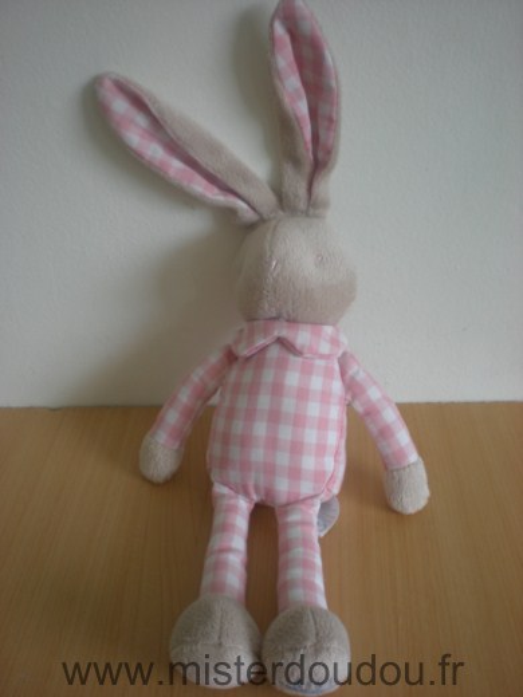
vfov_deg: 49.0
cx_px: 262
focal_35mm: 38
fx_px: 766
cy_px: 348
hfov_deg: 37.7
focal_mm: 6.3
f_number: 3.1
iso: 64
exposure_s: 1/29.2
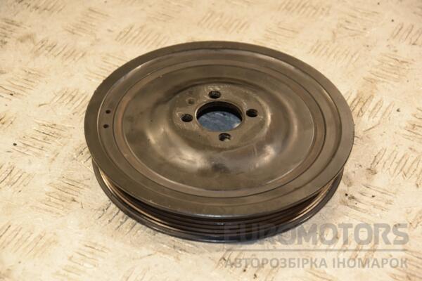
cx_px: 211
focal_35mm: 128
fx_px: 1494
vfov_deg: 10.8
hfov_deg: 16.1
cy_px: 140
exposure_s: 1/125
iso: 800
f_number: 5.6
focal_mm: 85
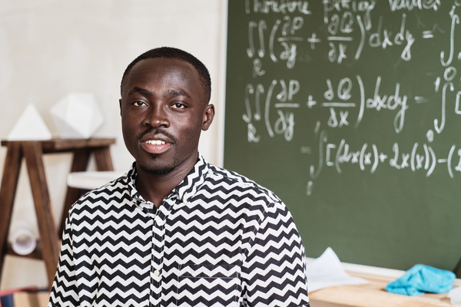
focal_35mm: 84
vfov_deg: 16.3
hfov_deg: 24.2
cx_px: 230
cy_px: 154
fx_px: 1076
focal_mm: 56
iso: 800
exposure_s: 1/200
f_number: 2.8
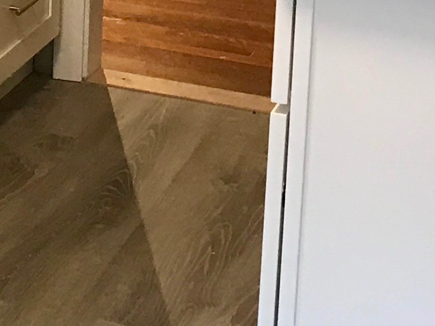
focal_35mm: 151
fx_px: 1898
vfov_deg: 9.5
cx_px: -191
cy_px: -214
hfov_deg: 12.5
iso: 40
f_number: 1.8
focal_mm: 3.99
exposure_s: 1/20
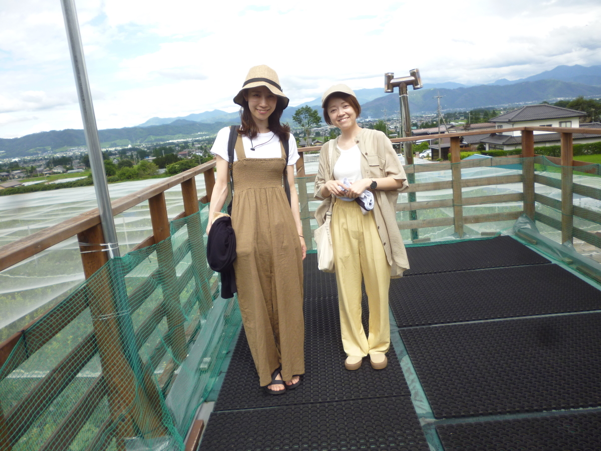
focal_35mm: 28
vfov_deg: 49.7
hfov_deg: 63.4
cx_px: 300
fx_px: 486
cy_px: 226
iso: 100
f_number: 3.1
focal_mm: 5
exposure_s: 1/400
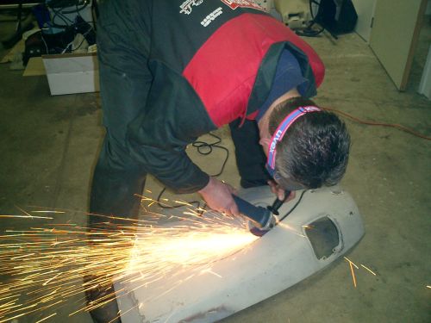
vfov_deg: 39.7
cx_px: 216
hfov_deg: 51.4
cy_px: 162
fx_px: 448
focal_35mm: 36
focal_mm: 7.5
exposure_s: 1/30
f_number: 3.2
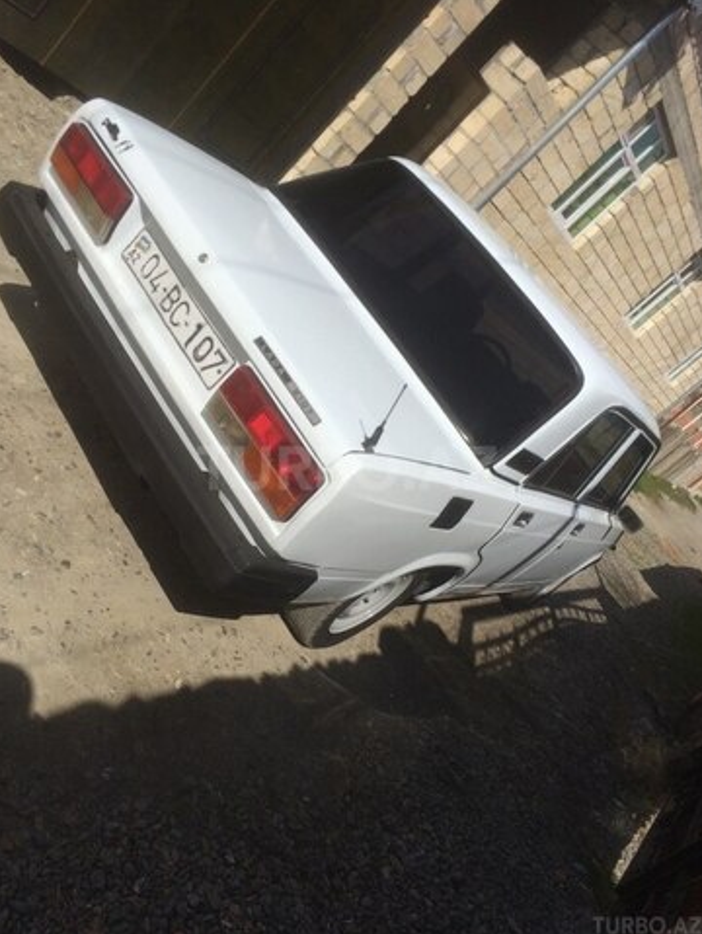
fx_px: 810
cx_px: 347
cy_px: 468
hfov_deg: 46.9
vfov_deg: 59.9
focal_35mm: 30
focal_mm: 4.15
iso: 32
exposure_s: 1/4566
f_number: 2.2
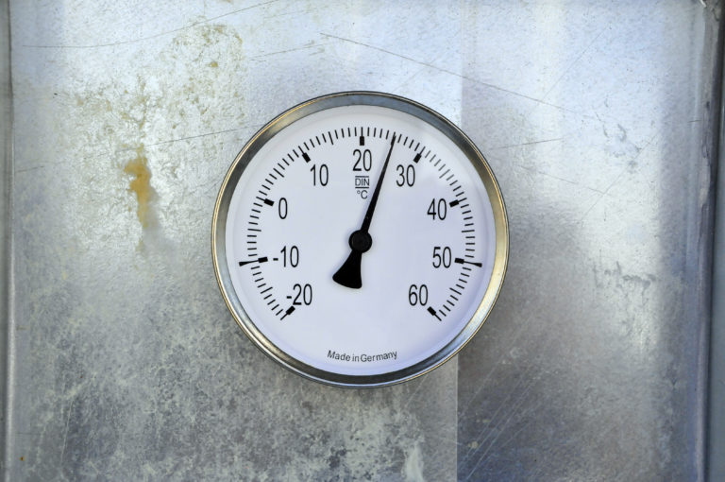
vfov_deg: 19.7
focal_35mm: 69
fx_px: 1388
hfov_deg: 29.3
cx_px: 362
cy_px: 241
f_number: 8
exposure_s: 1/800
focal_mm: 46
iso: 800
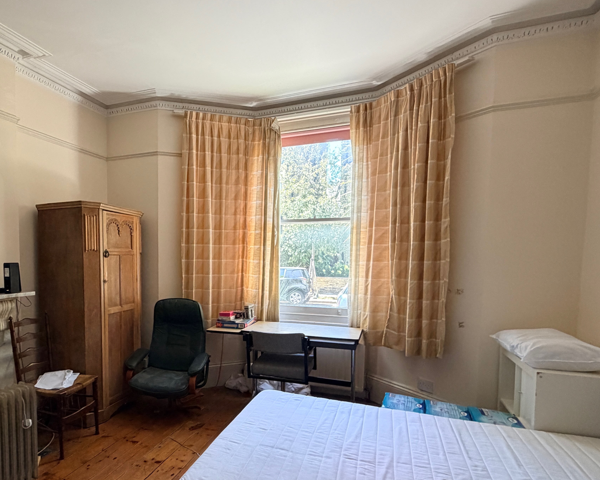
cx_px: 195
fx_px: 408
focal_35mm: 23
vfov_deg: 60.5
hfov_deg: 70.3
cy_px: 281
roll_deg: -0.7
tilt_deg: -3.1
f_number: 2.2
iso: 320
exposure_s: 1/84
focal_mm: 2.22
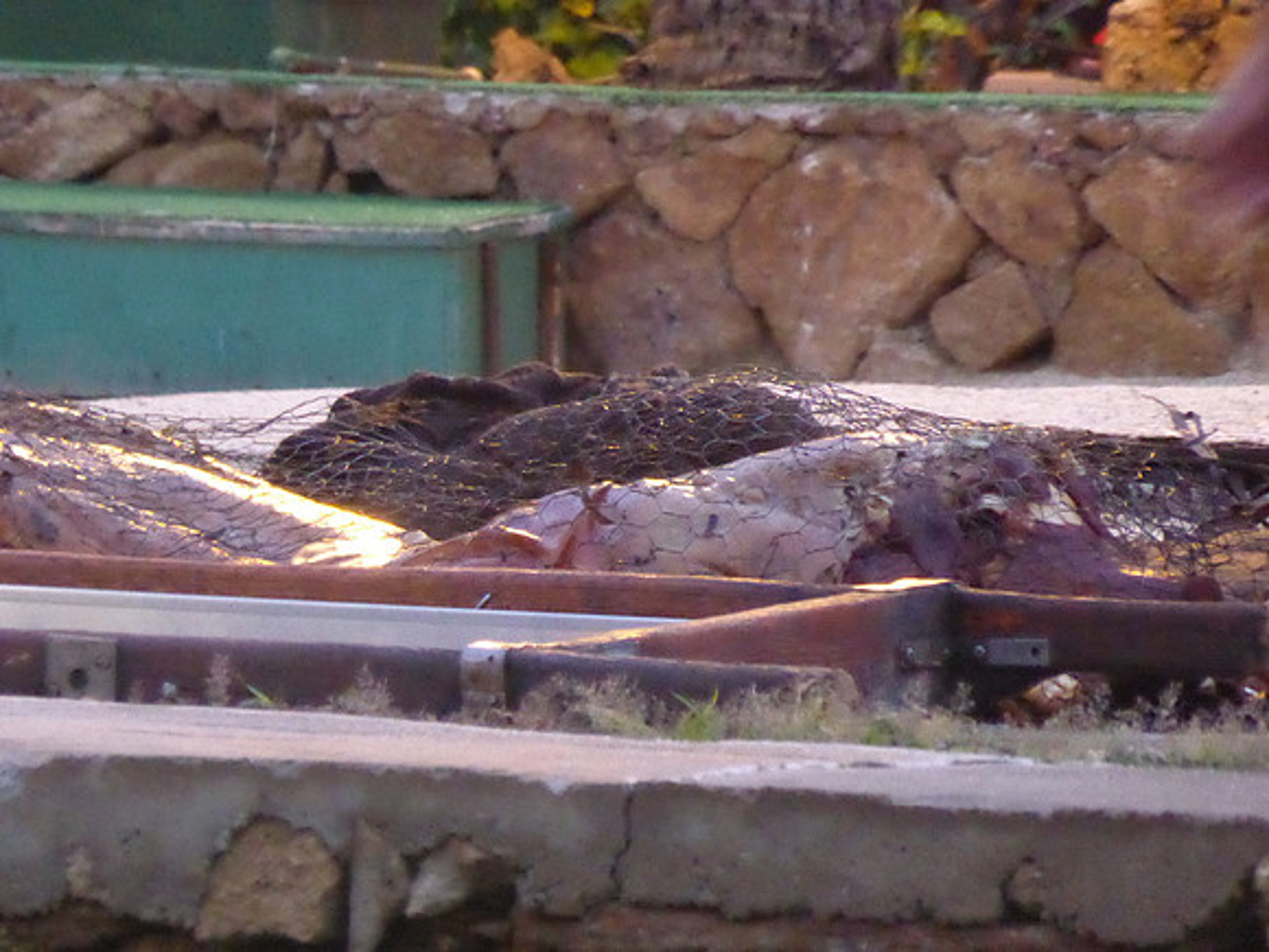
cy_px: 476
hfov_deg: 4.2
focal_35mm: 477
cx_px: 634
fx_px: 17487
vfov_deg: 3.1
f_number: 6.2
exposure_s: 1/20
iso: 3200
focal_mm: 77.4
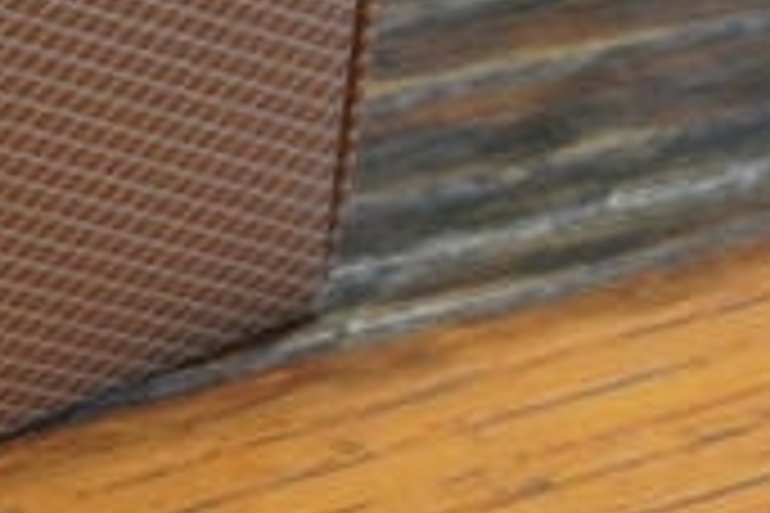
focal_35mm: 295
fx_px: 6309
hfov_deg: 6.6
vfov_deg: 4.6
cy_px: -644
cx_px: -1112
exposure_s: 1/50
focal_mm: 28
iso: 500
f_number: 4.5
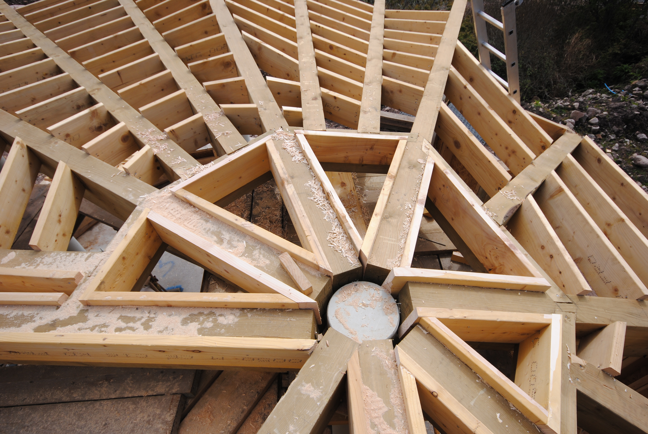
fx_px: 378
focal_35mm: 21
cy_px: 217
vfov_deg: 59.6
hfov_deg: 81.1
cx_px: 324
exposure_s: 1/250
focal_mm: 14
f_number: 8
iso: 100
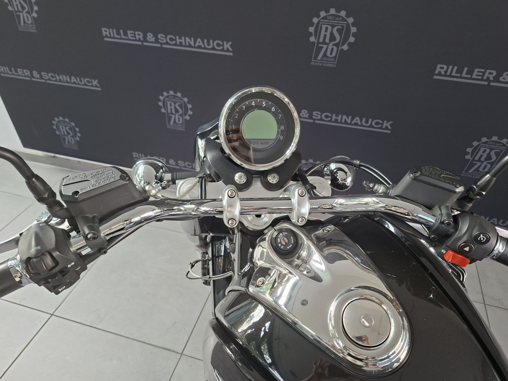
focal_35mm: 23
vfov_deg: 58.9
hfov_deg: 73.9
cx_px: 254
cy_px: 190
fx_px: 338
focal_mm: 5.54
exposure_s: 1/120
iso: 80
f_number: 1.8
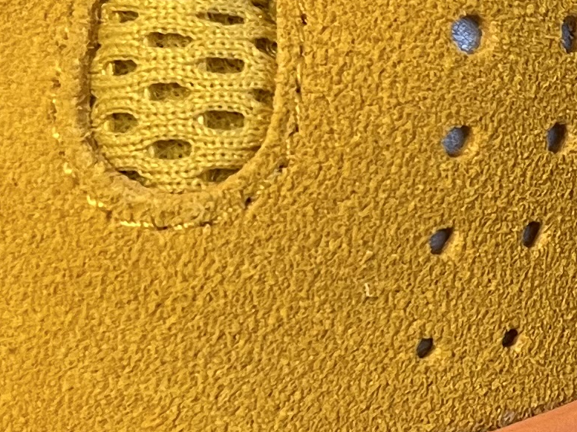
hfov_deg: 13.8
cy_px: 117
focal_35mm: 135
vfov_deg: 11.0
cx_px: 859
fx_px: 2249
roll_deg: +0.4
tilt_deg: -19.2
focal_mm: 5.7
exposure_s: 1/50
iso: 100
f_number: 1.5
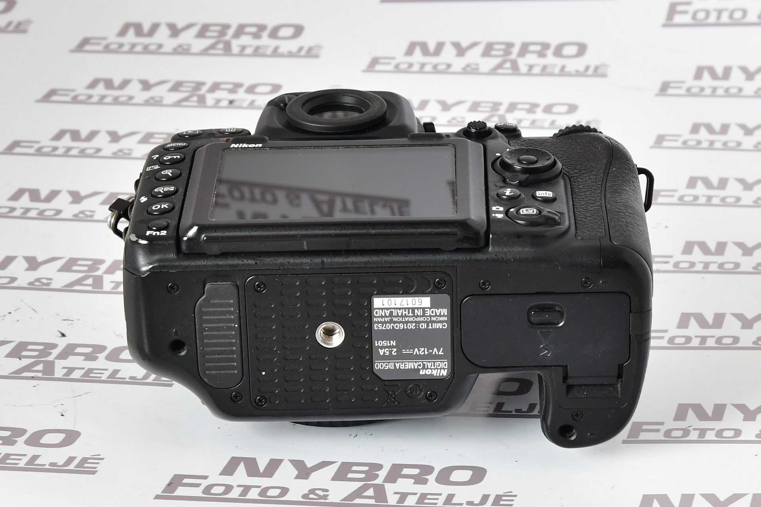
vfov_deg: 21.9
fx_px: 1311
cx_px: 380
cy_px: 254
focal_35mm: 62
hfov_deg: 32.4
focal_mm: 62
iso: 800
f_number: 11
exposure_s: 1/125
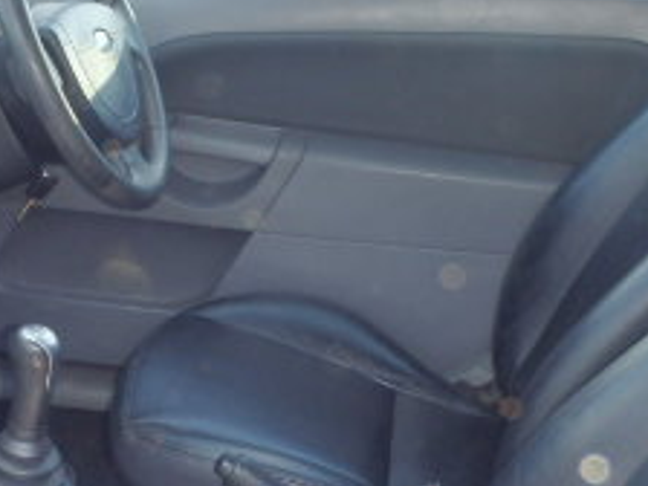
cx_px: 211
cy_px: 417
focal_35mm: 80
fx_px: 1498
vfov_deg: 18.2
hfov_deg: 24.3
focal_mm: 5
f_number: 3.9
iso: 125
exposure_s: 1/80
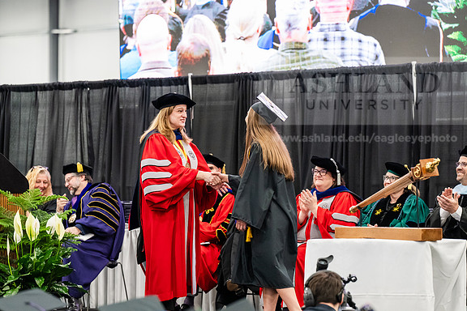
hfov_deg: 14.1
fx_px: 1894
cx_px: 234
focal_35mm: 146
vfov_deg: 9.4
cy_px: 155
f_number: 4
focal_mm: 145
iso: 5000
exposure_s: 1/200
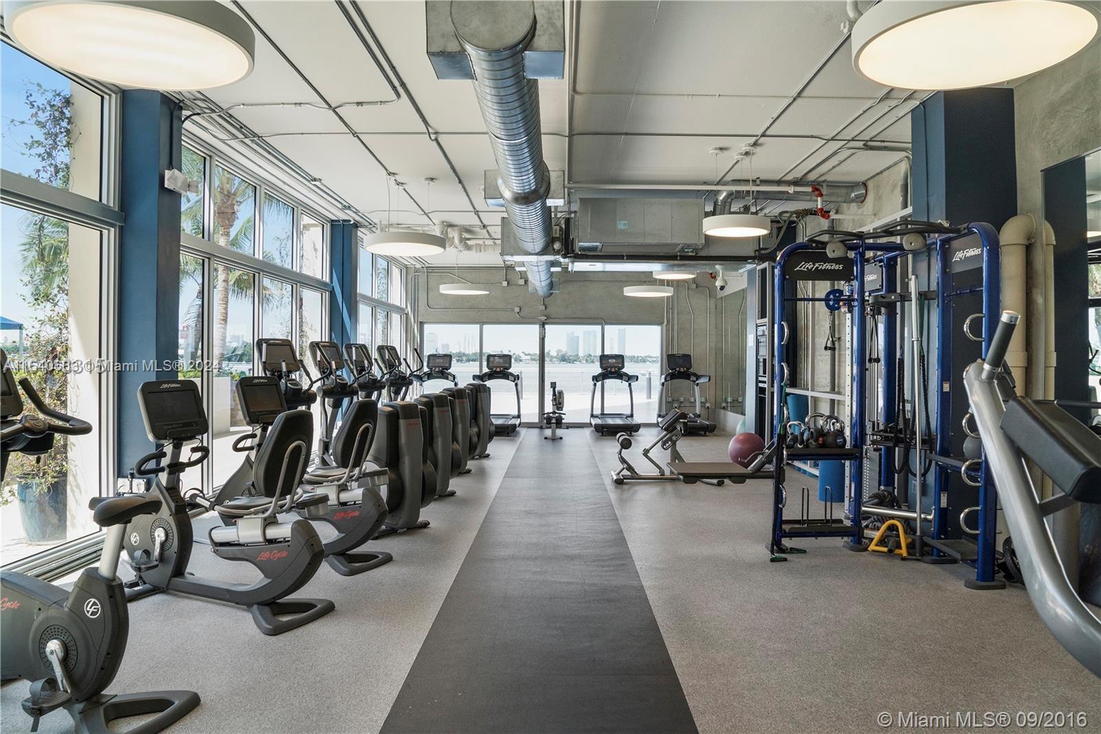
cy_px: 367
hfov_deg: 73.8
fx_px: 734
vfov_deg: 53.1
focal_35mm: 24
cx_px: 550
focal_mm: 24
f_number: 8
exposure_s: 1/125
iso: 800
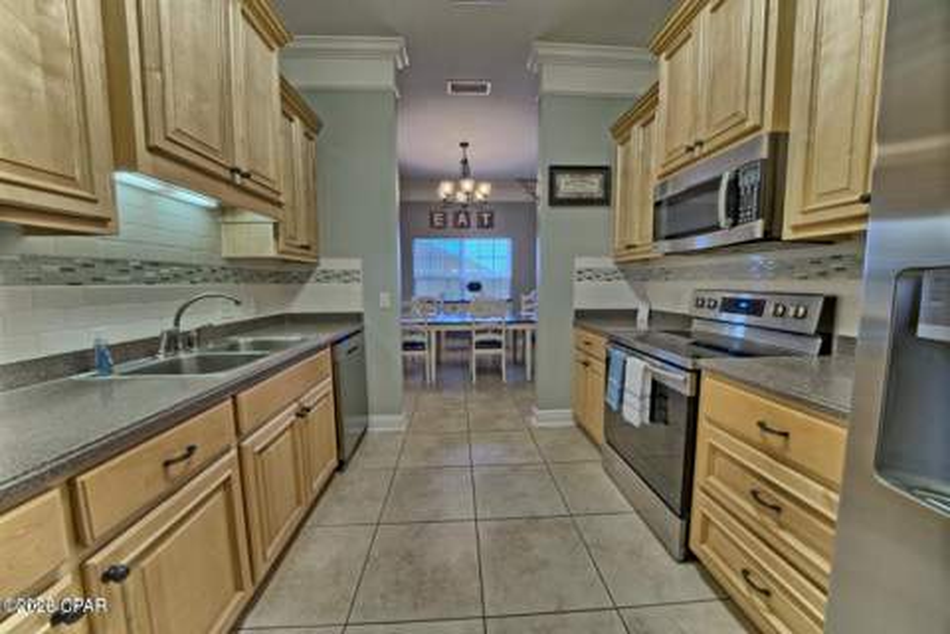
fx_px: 317
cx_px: 475
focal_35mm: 12
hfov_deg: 112.6
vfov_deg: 90.0
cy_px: 317
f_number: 19
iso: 200
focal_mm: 12
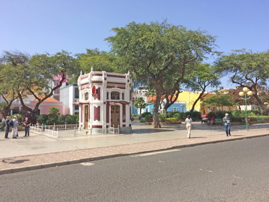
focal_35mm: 29
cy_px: 101
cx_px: 134
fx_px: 225
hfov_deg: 61.7
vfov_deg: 48.2
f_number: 2.2
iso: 32
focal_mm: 4.15
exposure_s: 1/1709
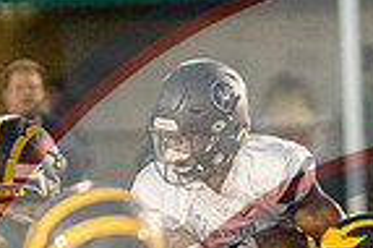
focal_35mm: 1415
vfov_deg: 1.0
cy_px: 338
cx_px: 576
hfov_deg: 1.5
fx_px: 14644
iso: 10000
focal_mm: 200
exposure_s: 1/1600
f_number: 2.8
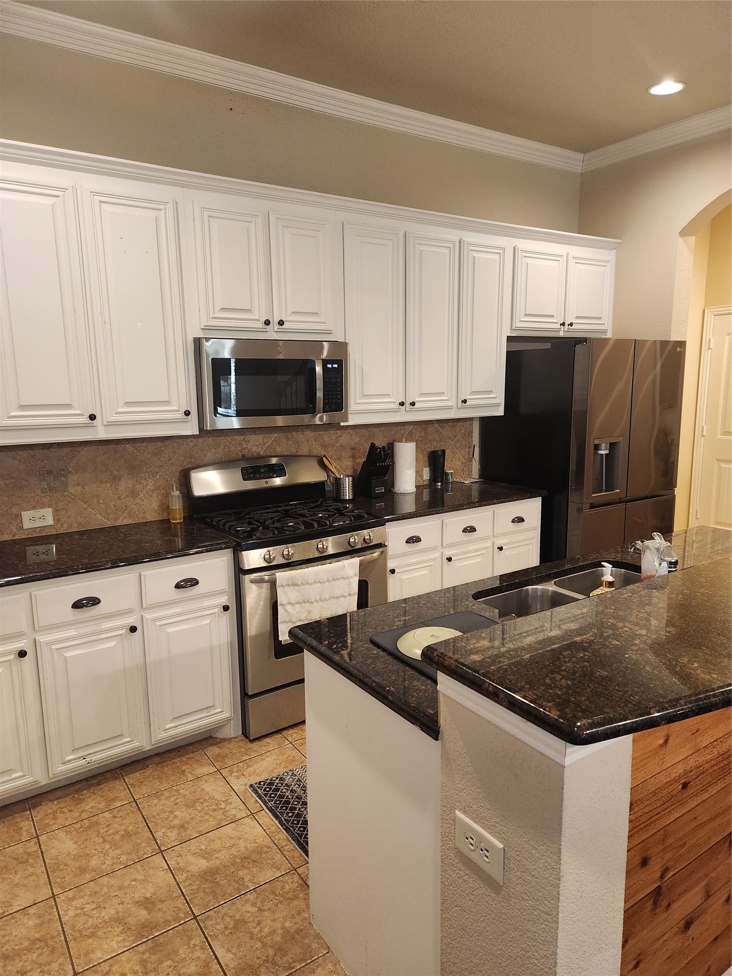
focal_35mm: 23
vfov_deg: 73.9
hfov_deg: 58.9
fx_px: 648
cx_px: 366
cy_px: 488
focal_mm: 5.4
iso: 640
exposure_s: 1/120
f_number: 1.8
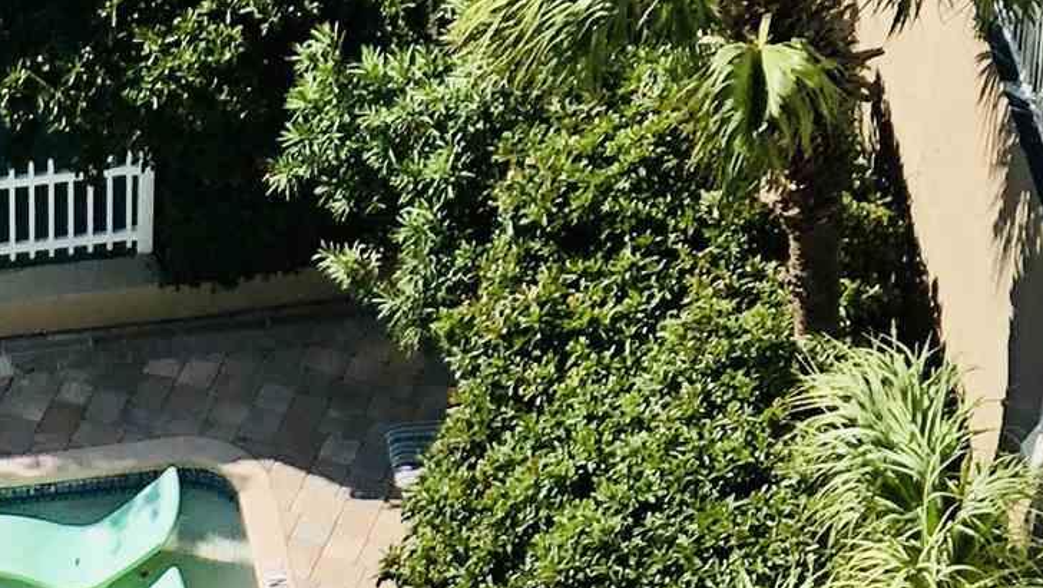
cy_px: 1395
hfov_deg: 8.1
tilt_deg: -52.0
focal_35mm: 262
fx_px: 7248
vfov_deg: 4.5
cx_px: -309
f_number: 2.8
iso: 20
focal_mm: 6.6
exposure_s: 1/674
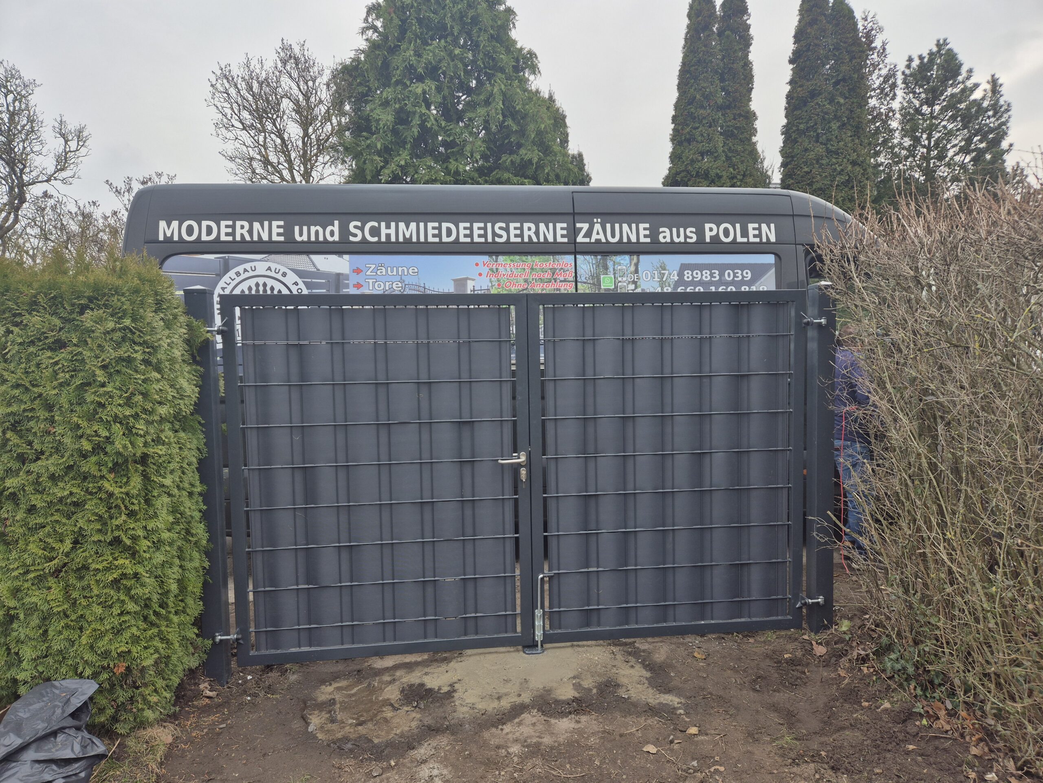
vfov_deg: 58.9
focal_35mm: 23
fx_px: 693
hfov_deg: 73.9
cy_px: 392
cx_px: 522
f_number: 1.8
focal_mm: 5.4
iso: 25
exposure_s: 1/646
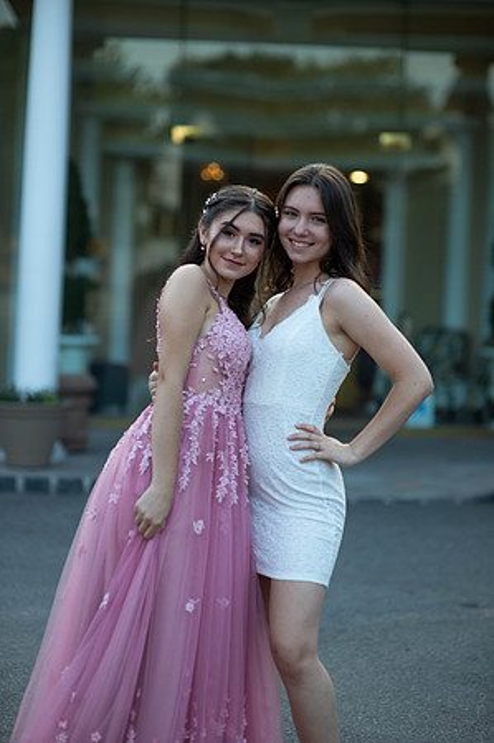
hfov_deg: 16.0
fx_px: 1753
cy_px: 372
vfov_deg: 23.9
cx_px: 247
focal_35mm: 85
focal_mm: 85
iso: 250
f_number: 2
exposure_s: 1/1000
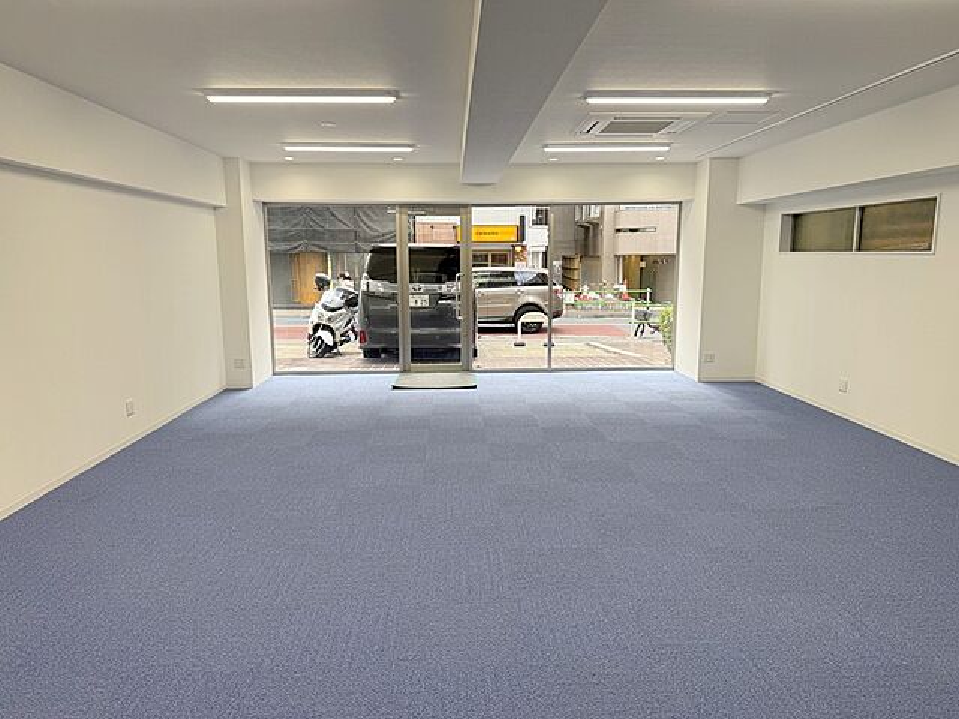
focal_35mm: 24
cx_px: 480
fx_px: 665
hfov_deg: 71.6
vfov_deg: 56.8
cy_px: 360
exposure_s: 1/259
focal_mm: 6.76
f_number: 1.78
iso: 100
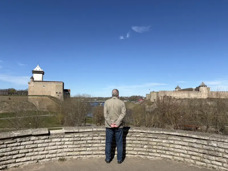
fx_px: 171
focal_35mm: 26
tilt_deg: +4.8
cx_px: 114
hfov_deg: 67.3
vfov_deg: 53.1
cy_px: 86
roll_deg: -0.8
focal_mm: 6
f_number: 1.6
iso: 50
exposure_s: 1/5348
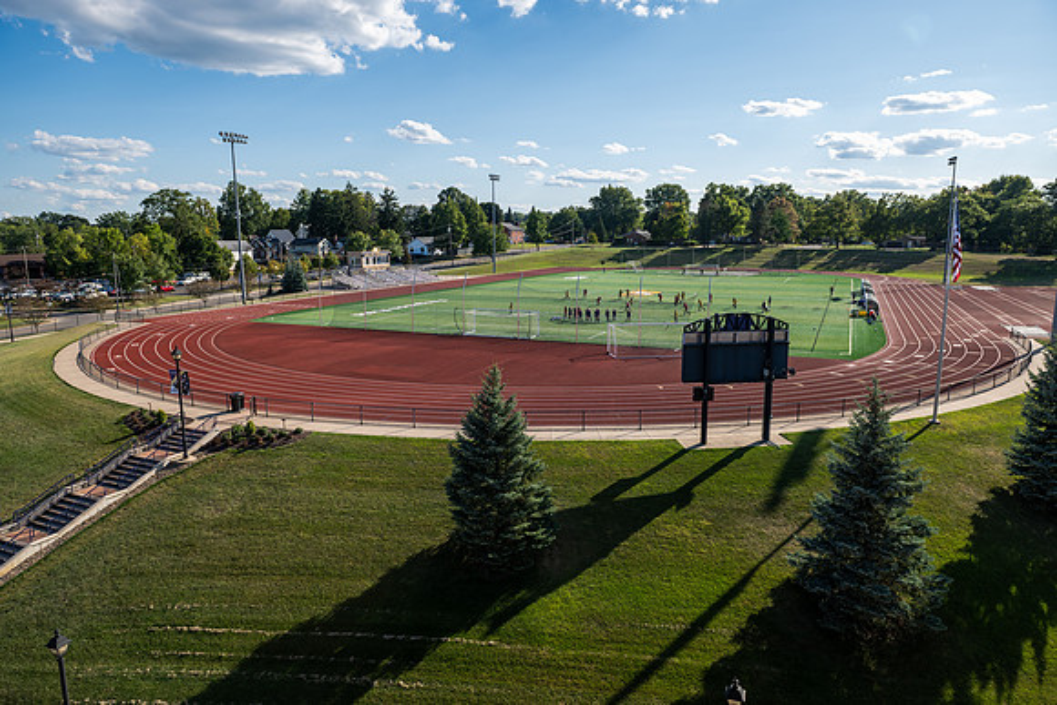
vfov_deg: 53.2
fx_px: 705
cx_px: 528
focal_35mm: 24
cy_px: 352
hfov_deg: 73.7
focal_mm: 24
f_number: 5
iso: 100
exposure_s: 1/500
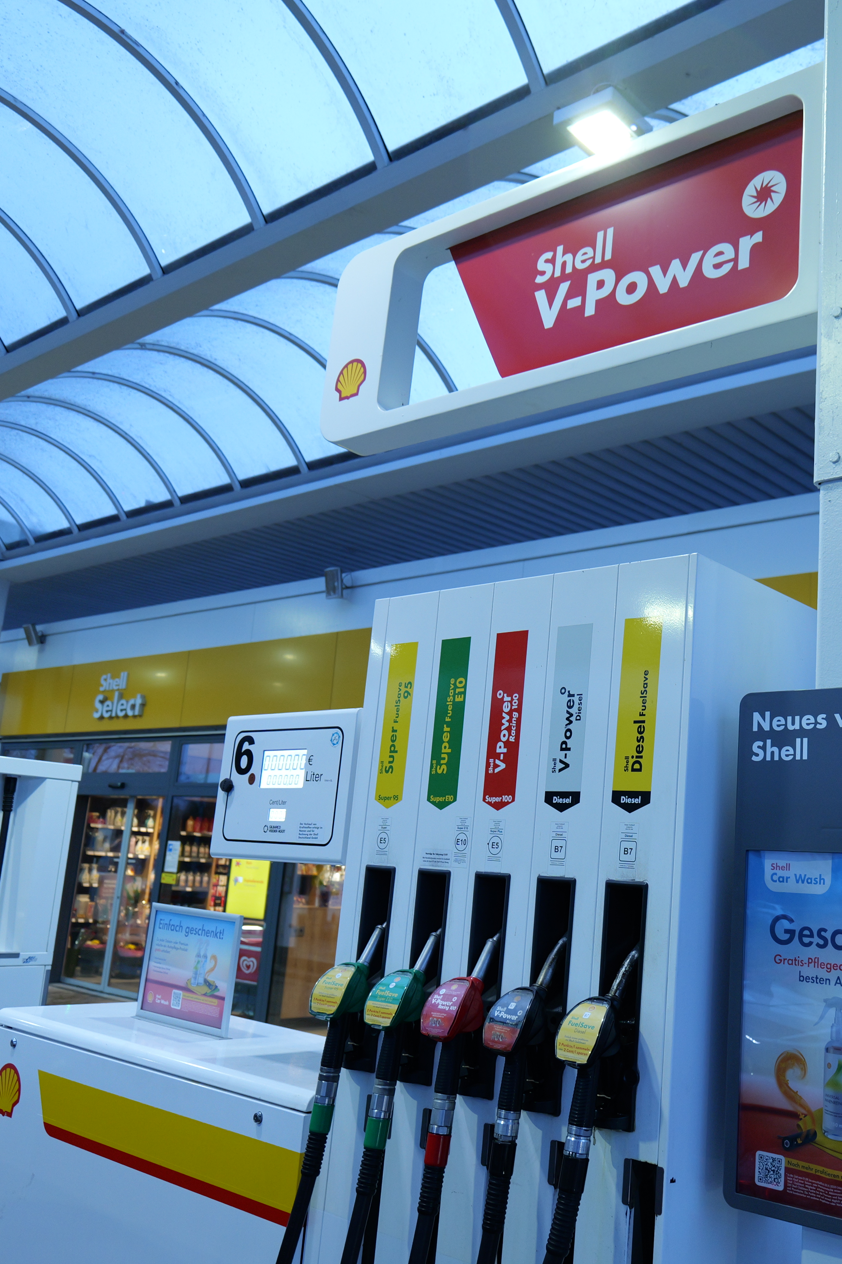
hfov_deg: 41.4
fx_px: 1087
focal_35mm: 31
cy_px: 632
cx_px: 605
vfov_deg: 60.3
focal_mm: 20
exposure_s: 1/160
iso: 800
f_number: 3.5
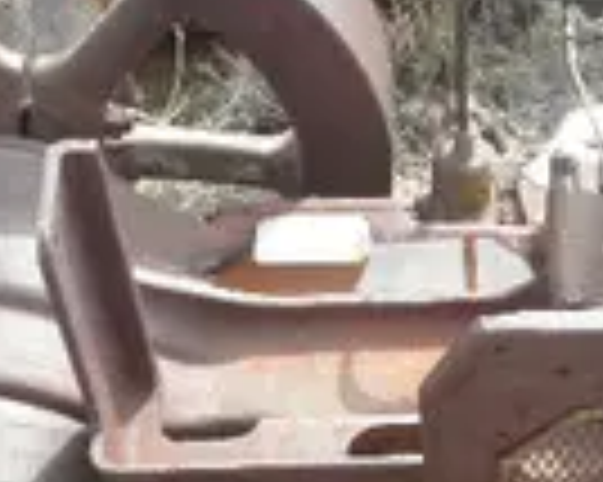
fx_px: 1819
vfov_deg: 15.0
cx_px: 423
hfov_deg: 18.7
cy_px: 401
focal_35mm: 102
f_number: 3.2
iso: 64
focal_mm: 6.1
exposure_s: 1/200
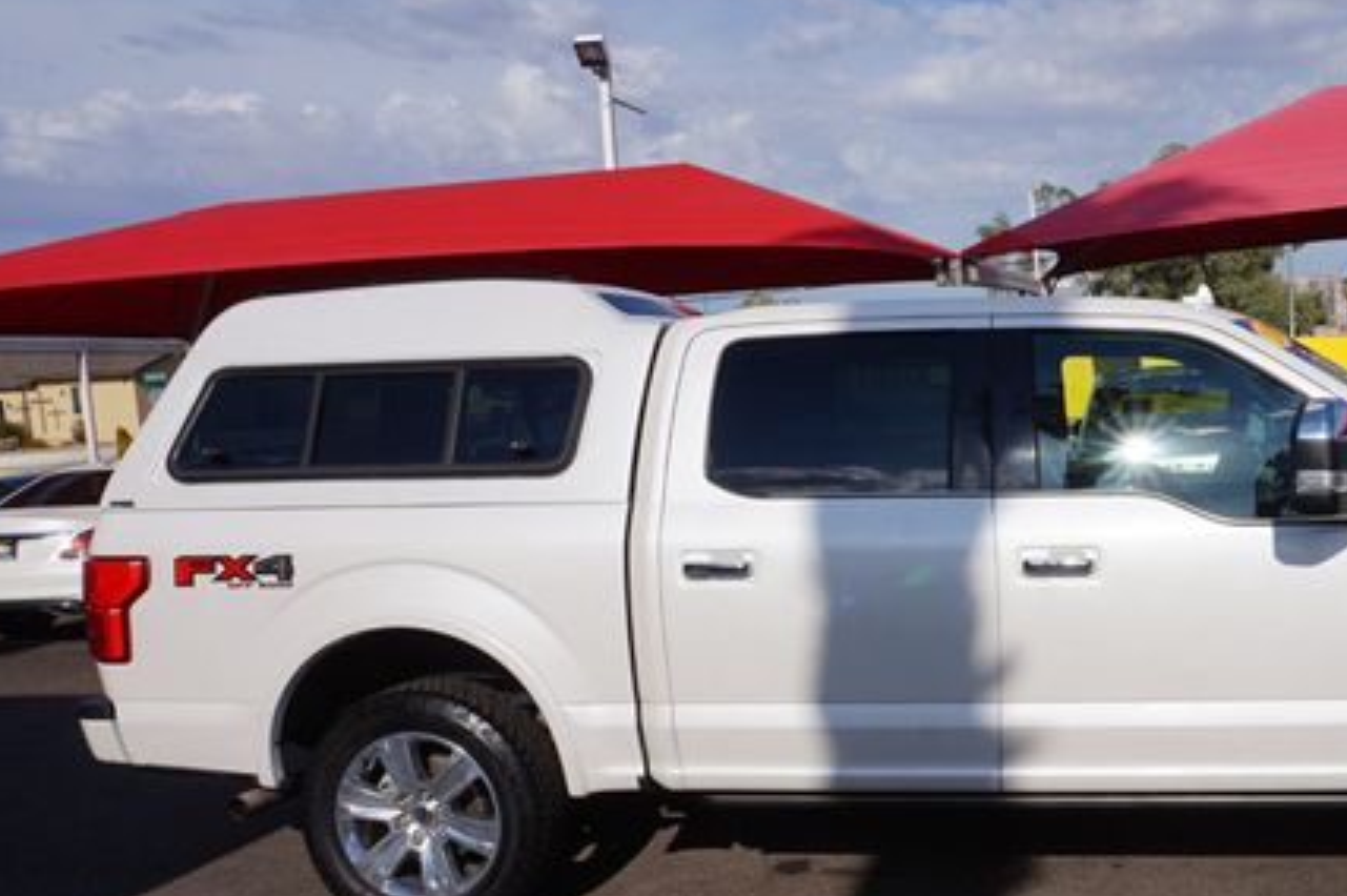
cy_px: 530
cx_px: 981
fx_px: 1346
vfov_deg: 36.7
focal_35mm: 36
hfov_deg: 51.3
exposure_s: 1/200
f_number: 14
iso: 100
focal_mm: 16
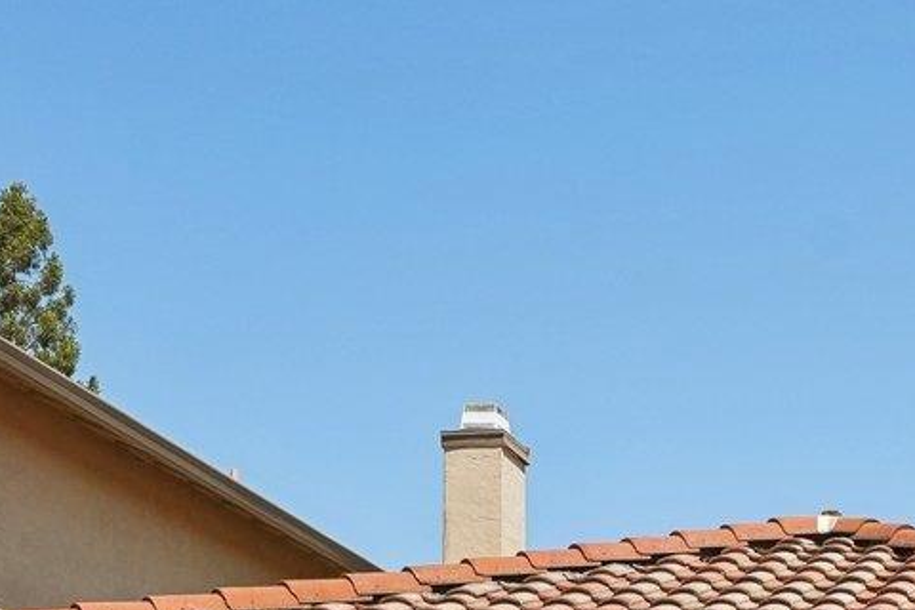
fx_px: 2156
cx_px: 1271
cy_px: 1023
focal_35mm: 85
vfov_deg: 14.5
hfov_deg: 21.1
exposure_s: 1/1250
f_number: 8
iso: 640
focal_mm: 19.9
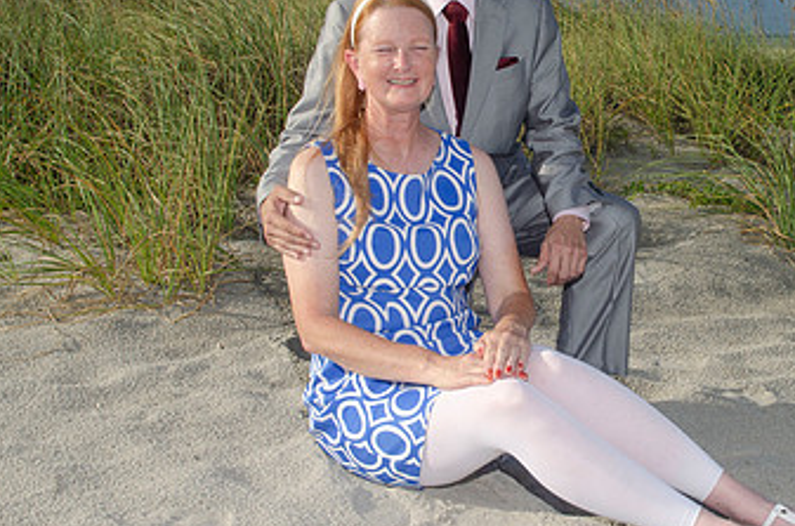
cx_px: 576
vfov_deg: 21.8
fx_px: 1366
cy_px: 196
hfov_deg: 32.0
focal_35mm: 62
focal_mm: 24
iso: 100
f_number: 10
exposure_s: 1/250
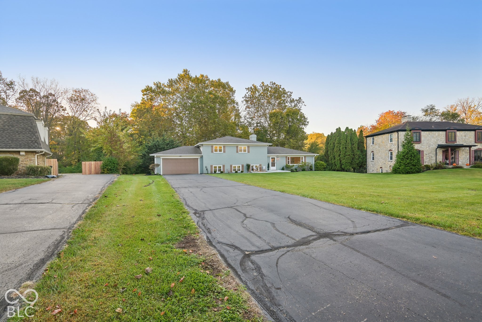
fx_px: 214
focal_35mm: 16
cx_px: 241
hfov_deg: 96.7
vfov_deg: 73.7
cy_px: 161
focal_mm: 16
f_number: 8
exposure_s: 1/50
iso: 100
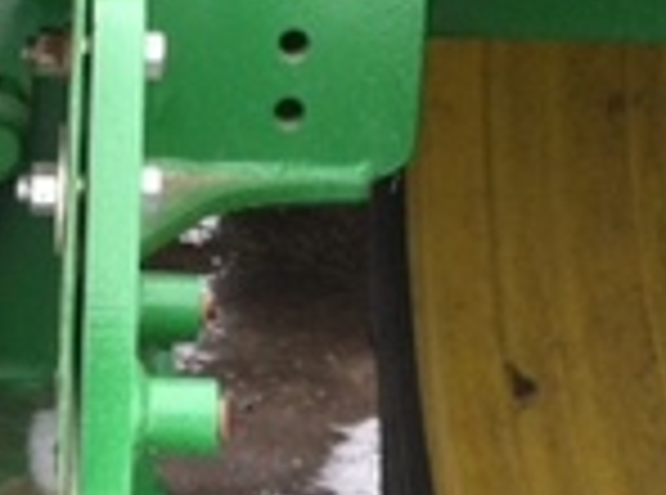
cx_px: -220
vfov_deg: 11.4
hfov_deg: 14.6
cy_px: 279
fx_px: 2474
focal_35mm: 129
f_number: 2.8
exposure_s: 1/161
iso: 80
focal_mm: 3.85
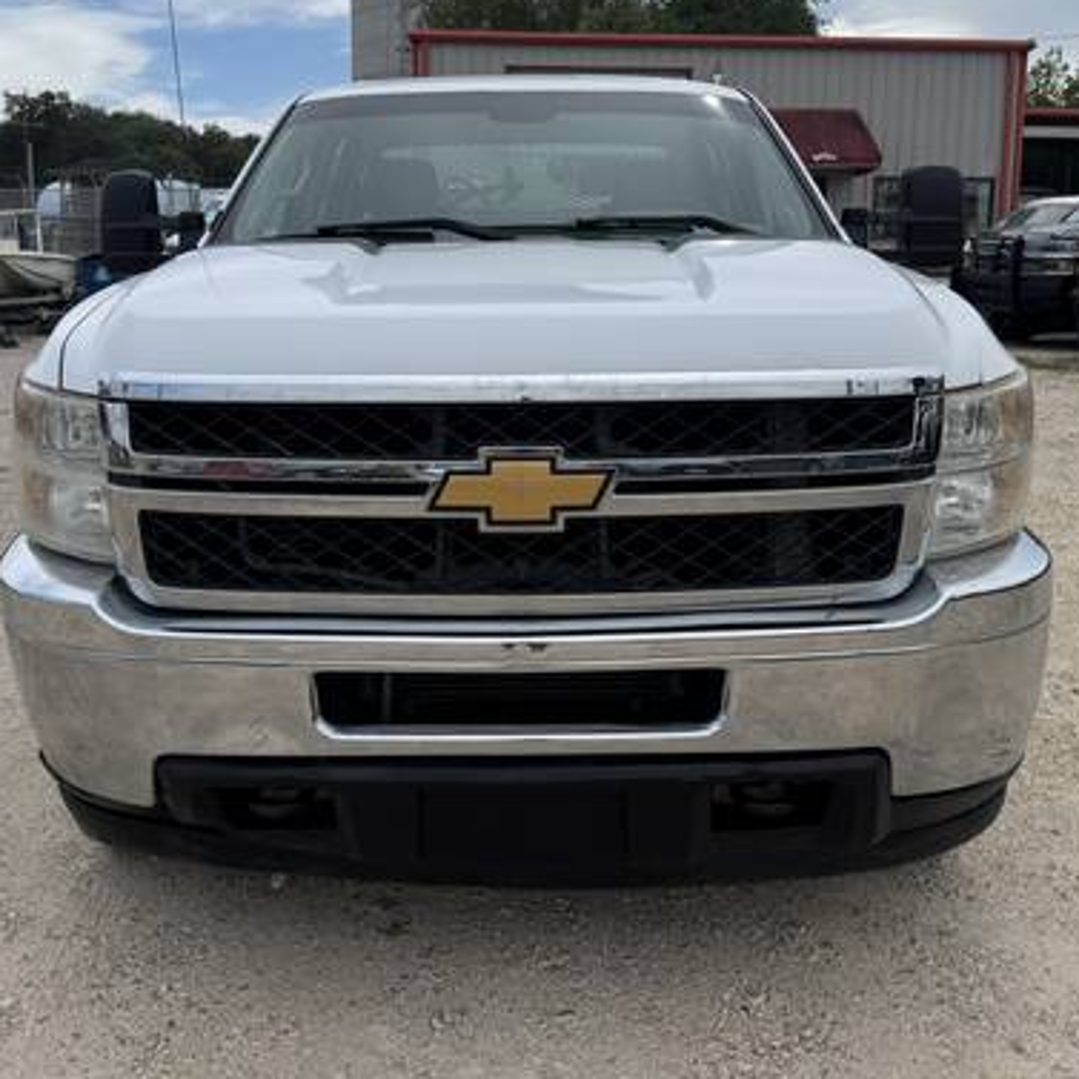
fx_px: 1270
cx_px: 524
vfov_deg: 45.8
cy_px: 441
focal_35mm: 36
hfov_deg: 46.0
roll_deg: -0.7
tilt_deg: -8.6
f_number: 1.78
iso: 80
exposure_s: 1/5814
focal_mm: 6.76
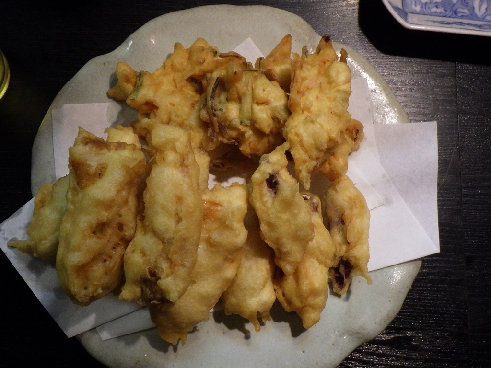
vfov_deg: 34.3
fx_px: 596
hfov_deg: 44.8
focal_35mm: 42
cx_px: 246
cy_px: 184
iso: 1000
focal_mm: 7.5
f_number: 4.2
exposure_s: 1/50
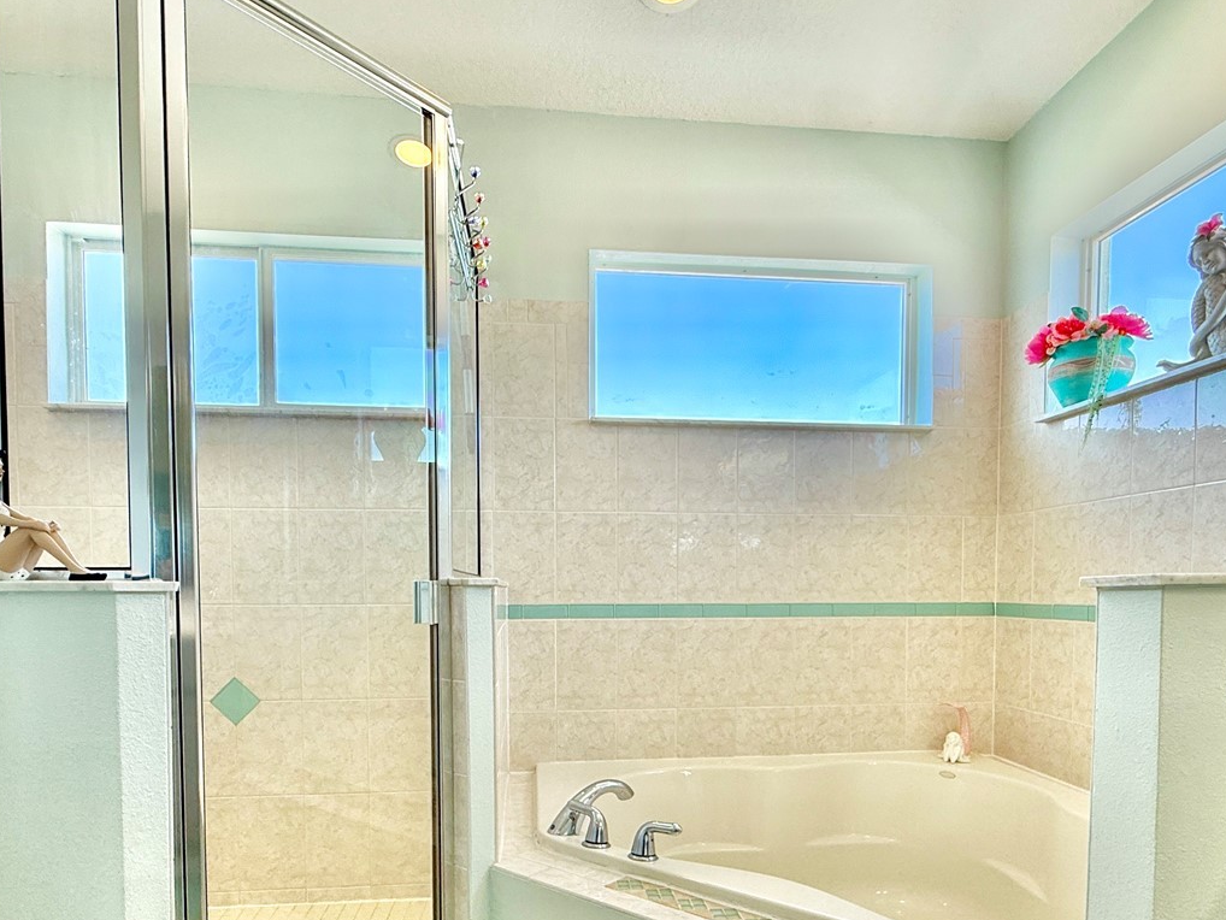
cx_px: 625
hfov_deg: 76.4
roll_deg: -0.4
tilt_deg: -1.5
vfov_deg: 59.6
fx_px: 779
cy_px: 620
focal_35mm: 22
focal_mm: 2.22
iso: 64
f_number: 2.2
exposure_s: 1/200
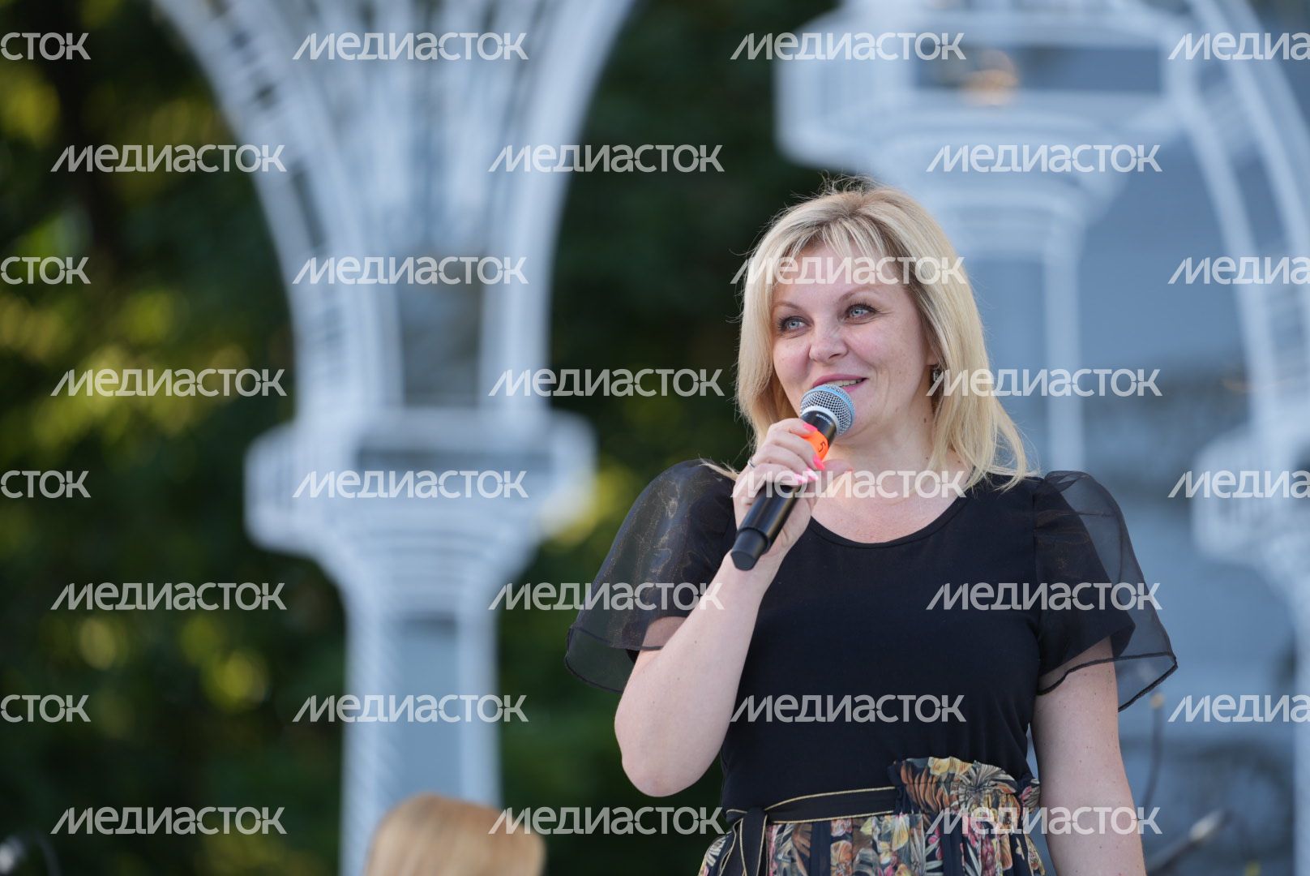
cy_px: 438
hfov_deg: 10.3
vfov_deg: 6.9
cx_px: 655
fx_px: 7283
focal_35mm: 200
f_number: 2.8
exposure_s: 1/200
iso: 160
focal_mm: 200
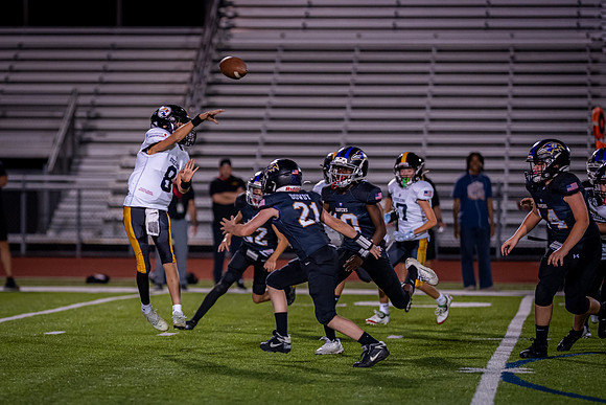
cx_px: 167
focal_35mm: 239
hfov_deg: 8.6
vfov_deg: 5.8
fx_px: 4022
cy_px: 268
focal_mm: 135
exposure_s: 1/1250
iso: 1600
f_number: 1.8
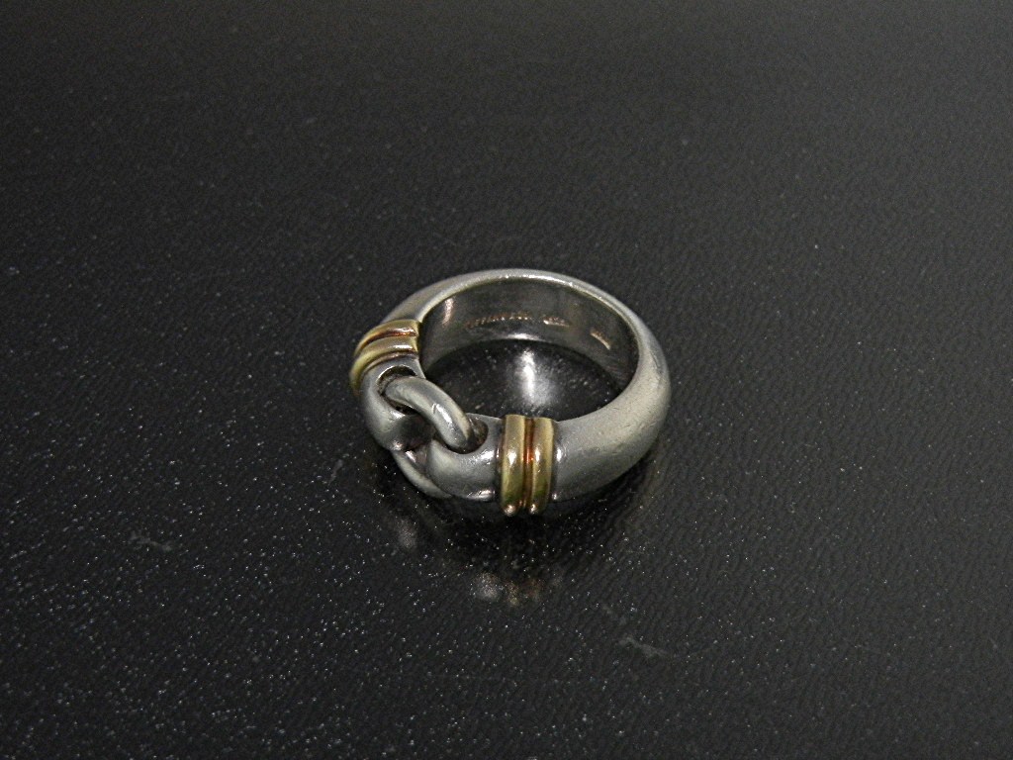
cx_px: 506
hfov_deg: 28.6
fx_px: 1990
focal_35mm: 68
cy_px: 380
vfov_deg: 21.6
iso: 800
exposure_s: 1/30
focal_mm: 12.2
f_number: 8.2
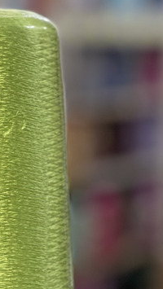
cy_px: 144
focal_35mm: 189
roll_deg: -1.4
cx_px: -60
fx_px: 1451
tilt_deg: -3.4
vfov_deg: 11.4
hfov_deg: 6.4
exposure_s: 1/50
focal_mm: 9
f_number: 2.8
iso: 160
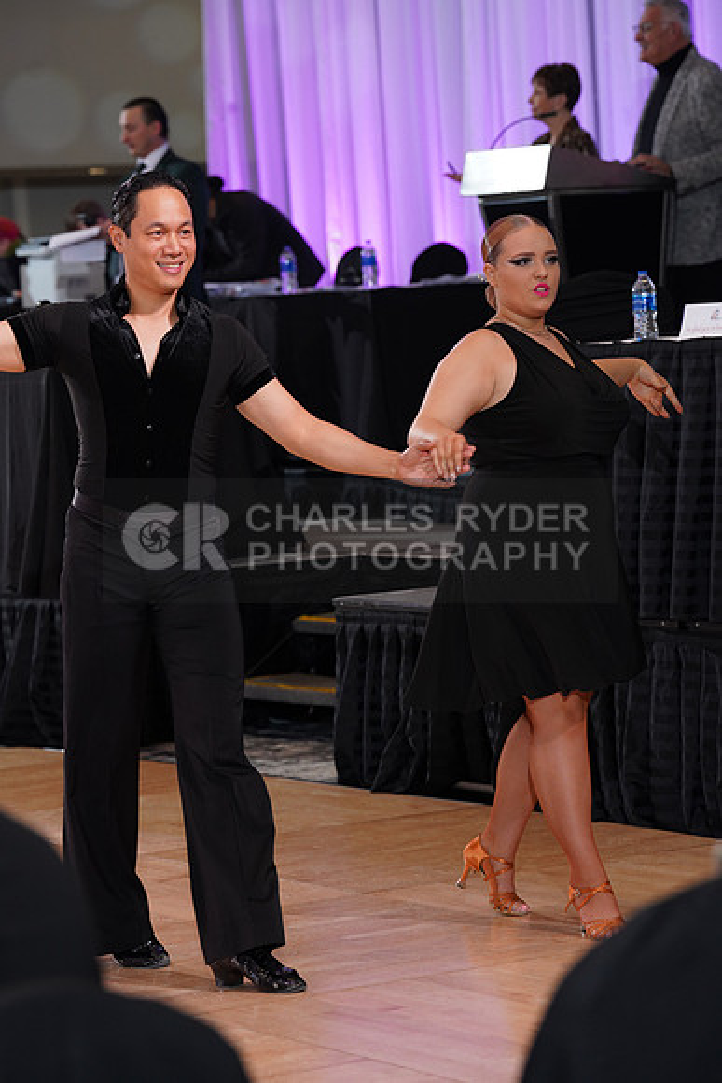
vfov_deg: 15.2
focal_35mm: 135
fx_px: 4059
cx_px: 361
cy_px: 542
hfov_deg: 10.2
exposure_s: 1/160
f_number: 5
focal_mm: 135
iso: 1250
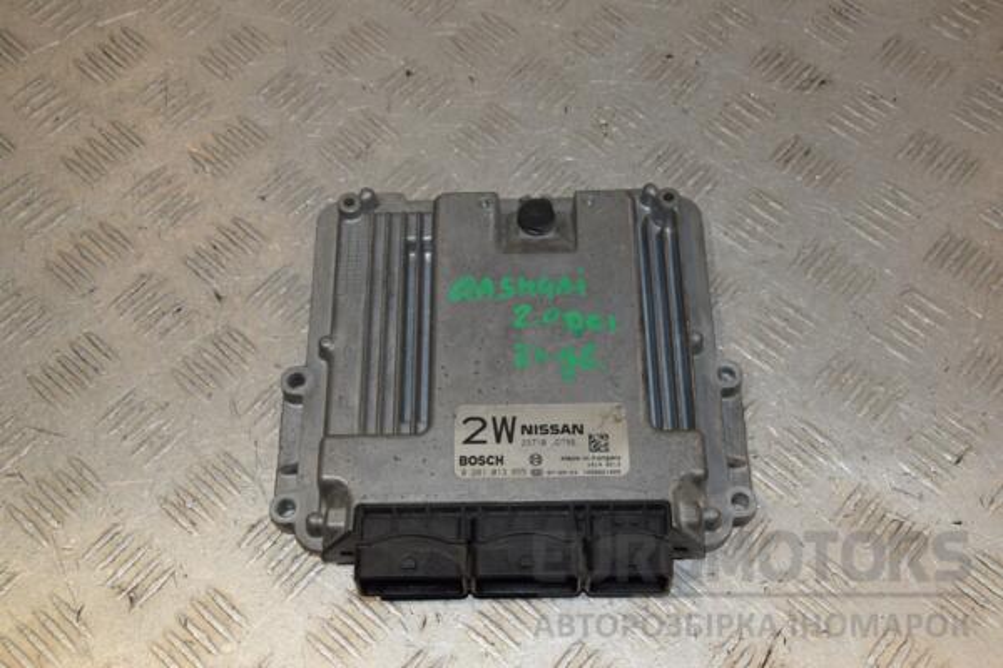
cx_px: 502
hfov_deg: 43.6
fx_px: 1254
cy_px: 334
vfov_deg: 29.9
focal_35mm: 45
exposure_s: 1/200
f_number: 8
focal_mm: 30
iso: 800
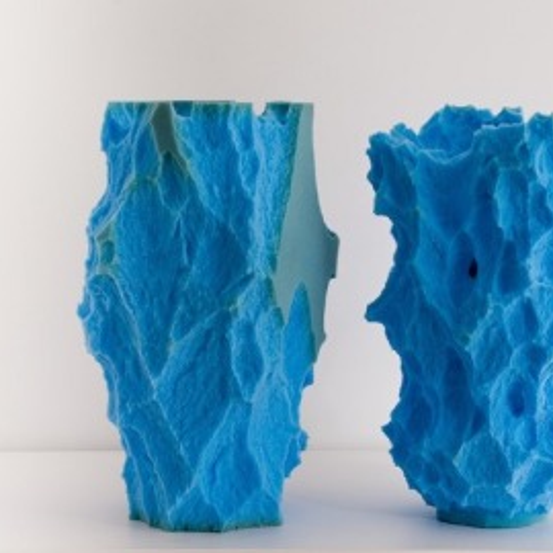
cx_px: 350
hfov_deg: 17.9
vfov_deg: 17.9
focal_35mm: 97
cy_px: 275
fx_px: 1753
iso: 200
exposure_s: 1/6
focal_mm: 50
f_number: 8
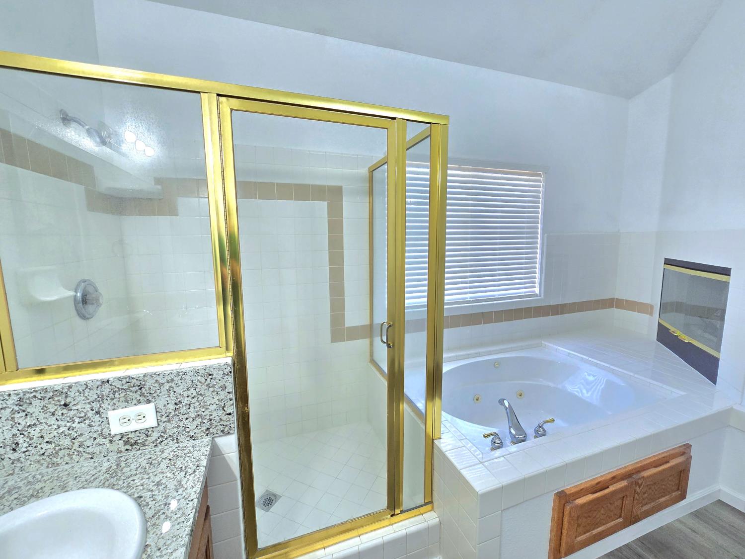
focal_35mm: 13
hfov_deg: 106.2
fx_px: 280
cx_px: 372
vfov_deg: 89.9
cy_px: 280
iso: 125
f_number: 2.2
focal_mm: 2.2
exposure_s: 1/60.2
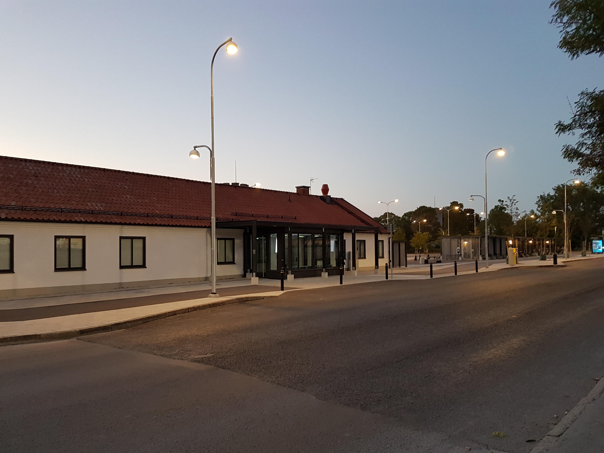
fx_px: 454
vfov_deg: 53.1
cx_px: 302
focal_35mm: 26
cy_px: 226
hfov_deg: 67.3
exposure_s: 1/24
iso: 160
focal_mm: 4.2
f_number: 1.7
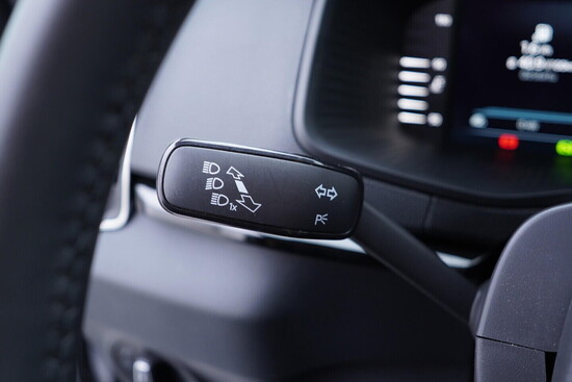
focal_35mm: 36
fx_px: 572
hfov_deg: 53.1
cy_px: 191
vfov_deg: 36.9
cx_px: 286
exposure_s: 1/40
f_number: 2.8
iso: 320
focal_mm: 24
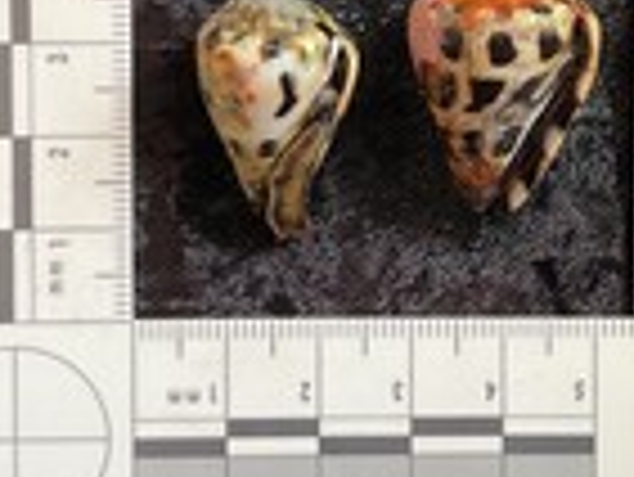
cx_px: 414
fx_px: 1320
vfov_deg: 20.1
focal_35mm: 72
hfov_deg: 26.9
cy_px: 56
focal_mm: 3
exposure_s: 1/60
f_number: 1.8
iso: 64
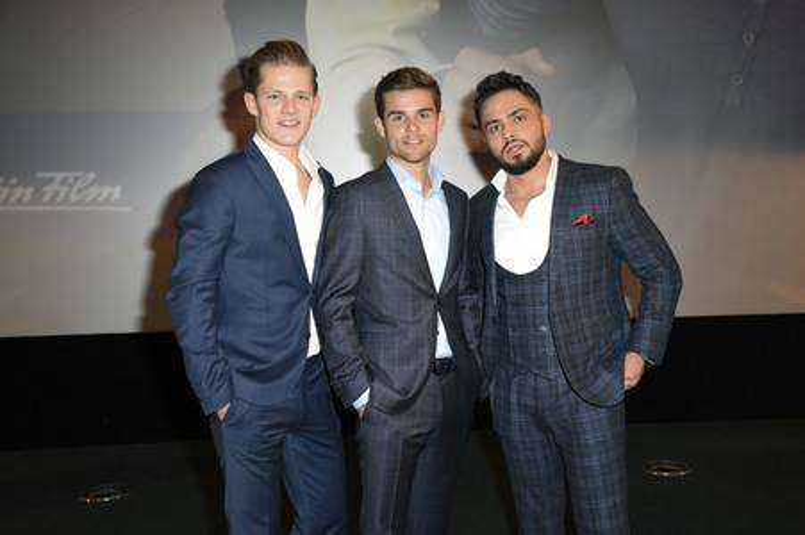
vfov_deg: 36.8
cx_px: 402
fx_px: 804
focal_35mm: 36
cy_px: 268
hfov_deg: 53.2
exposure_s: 1/160
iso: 1600
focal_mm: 24
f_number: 4.5
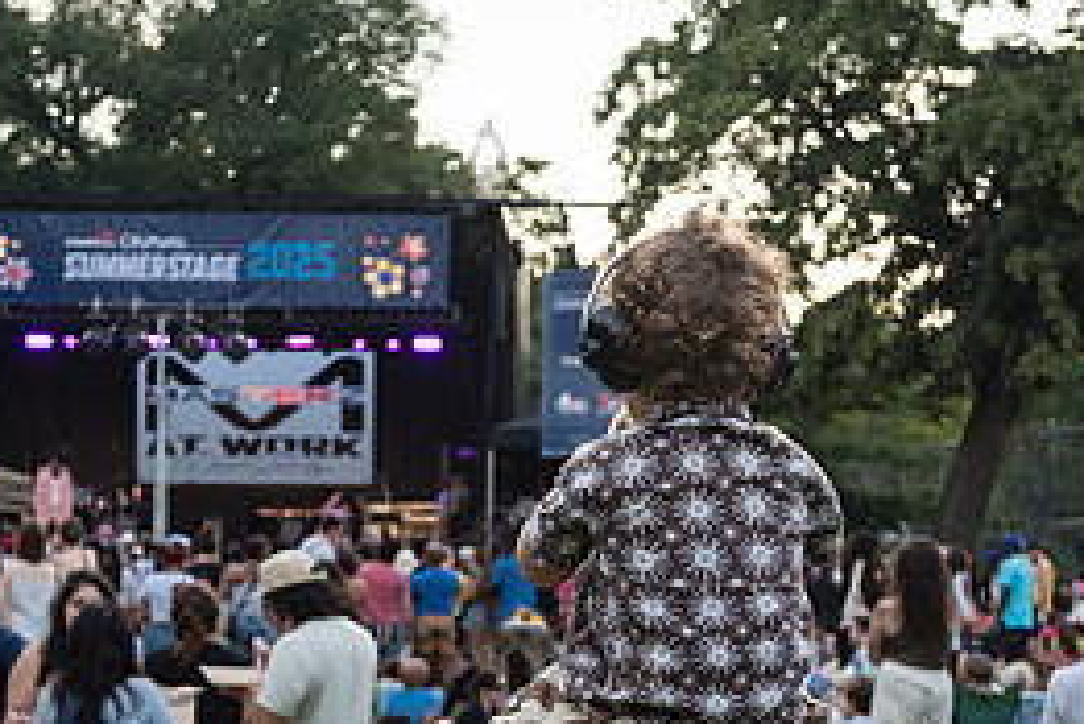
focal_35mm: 93
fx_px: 2802
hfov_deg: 21.9
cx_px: 484
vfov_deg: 14.6
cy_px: 590
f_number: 4
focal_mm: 42
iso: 1000
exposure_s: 1/1600
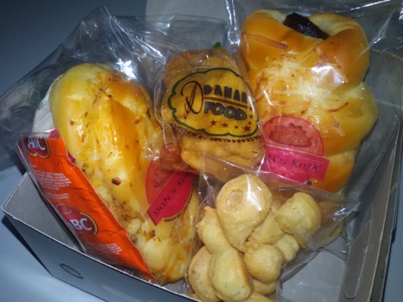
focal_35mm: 31
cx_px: 202
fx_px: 361
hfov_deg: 58.4
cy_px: 151
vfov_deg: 45.4
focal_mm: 2.93
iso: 64
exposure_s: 1/100
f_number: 2.4
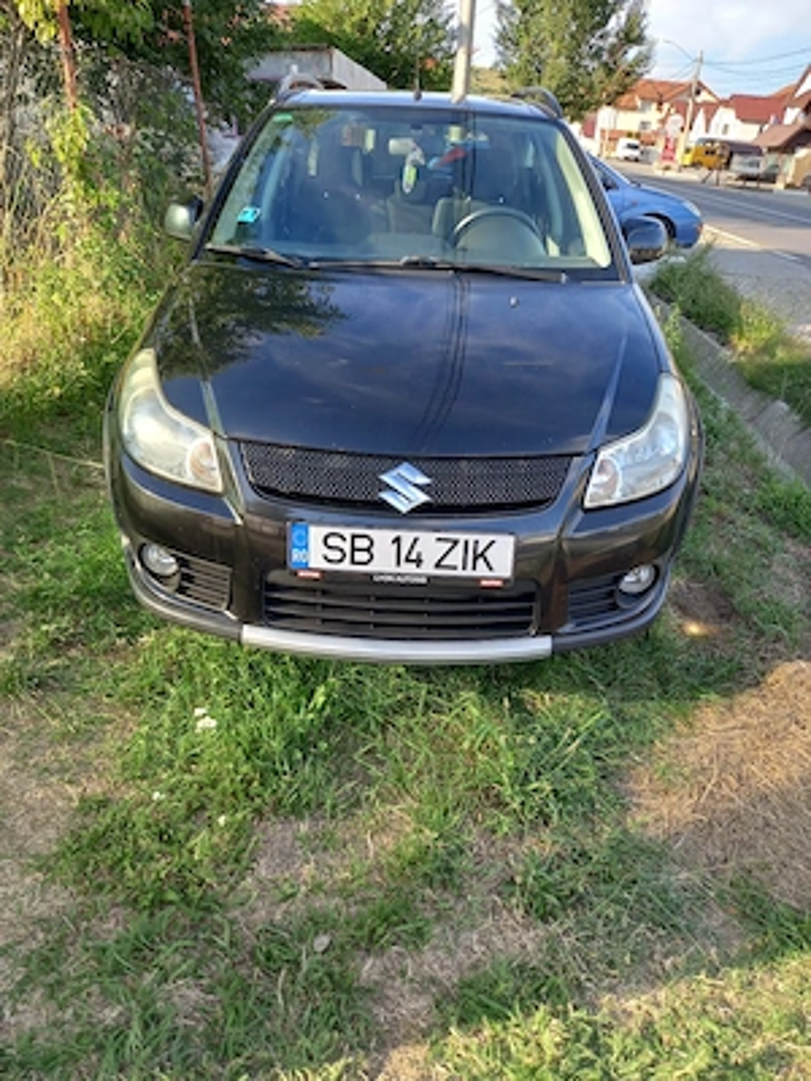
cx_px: 406
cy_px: 540
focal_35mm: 25
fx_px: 781
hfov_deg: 54.9
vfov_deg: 69.4
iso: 32
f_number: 2
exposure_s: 1/100
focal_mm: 4.6
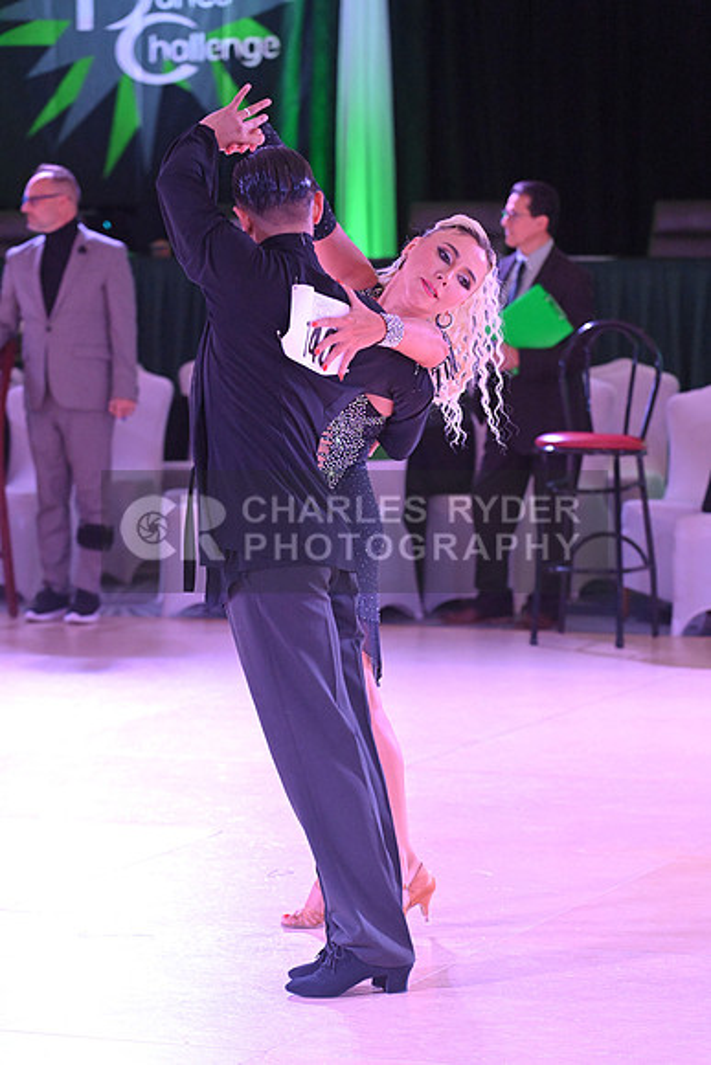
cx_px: 356
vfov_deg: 15.8
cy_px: 532
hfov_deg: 10.6
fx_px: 3849
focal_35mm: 130
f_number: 5
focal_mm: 130
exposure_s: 1/400
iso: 5000
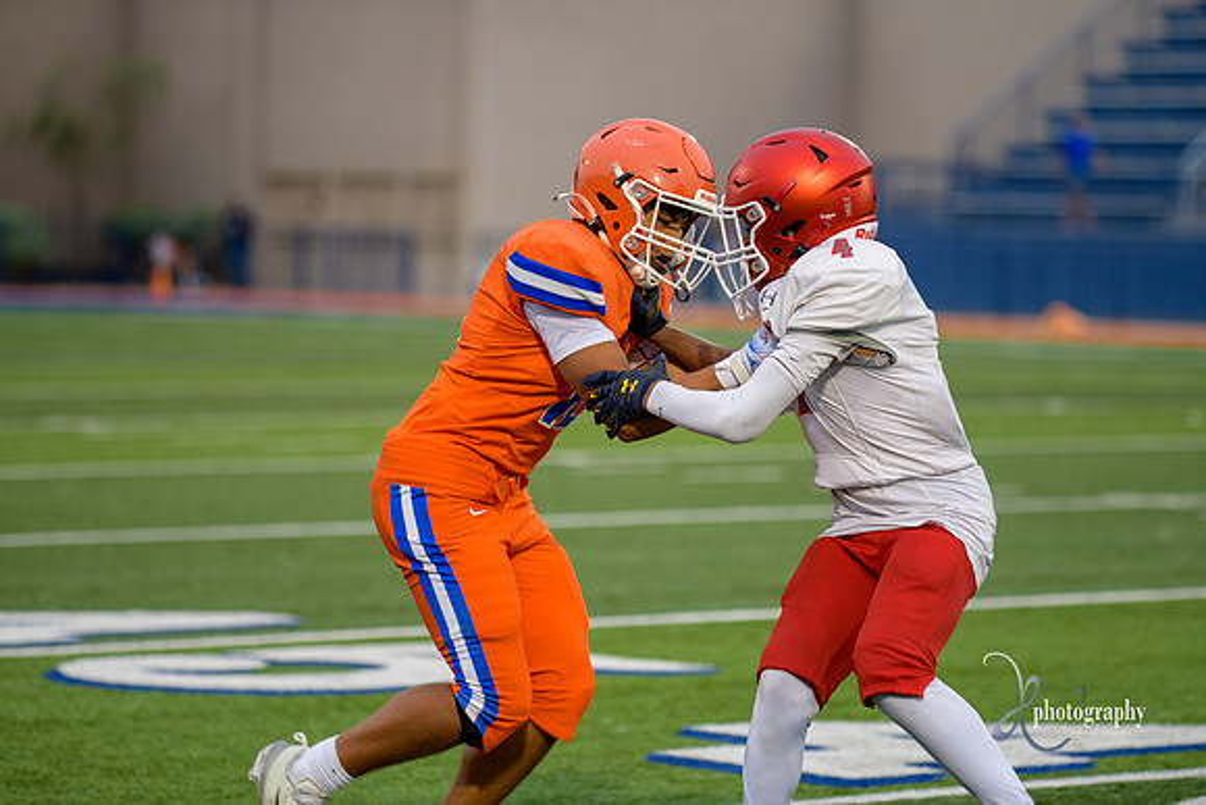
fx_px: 5696
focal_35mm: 170
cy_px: 402
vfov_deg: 8.1
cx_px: 603
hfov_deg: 12.1
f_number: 2.8
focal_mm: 170
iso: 320
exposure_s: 1/500
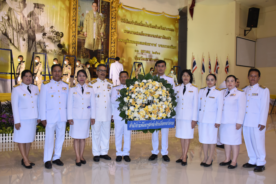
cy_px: 92
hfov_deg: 55.1
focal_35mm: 34
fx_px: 264
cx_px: 138
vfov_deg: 38.4
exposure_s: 1/100
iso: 800
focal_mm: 23
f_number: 5
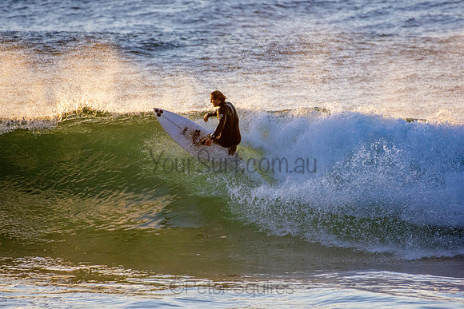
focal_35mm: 750
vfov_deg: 1.8
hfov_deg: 2.7
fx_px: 9668
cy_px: 154
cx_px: 232
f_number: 5.6
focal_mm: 500
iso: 900
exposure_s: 1/2000
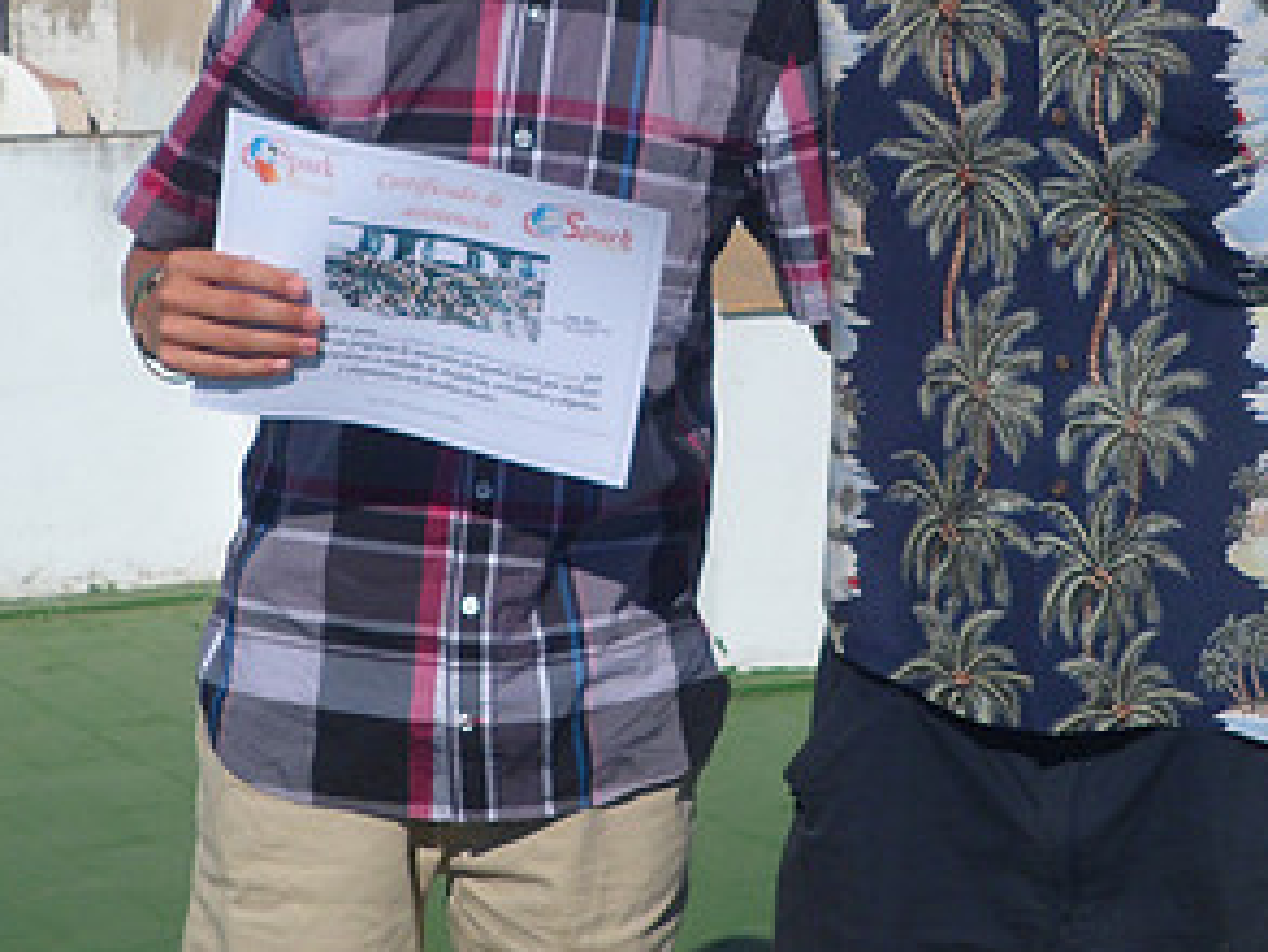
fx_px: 3042
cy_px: 184
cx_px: 684
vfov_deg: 17.6
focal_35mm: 83
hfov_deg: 23.5
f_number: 11.9
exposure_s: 1/250
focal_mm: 7.8
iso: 80
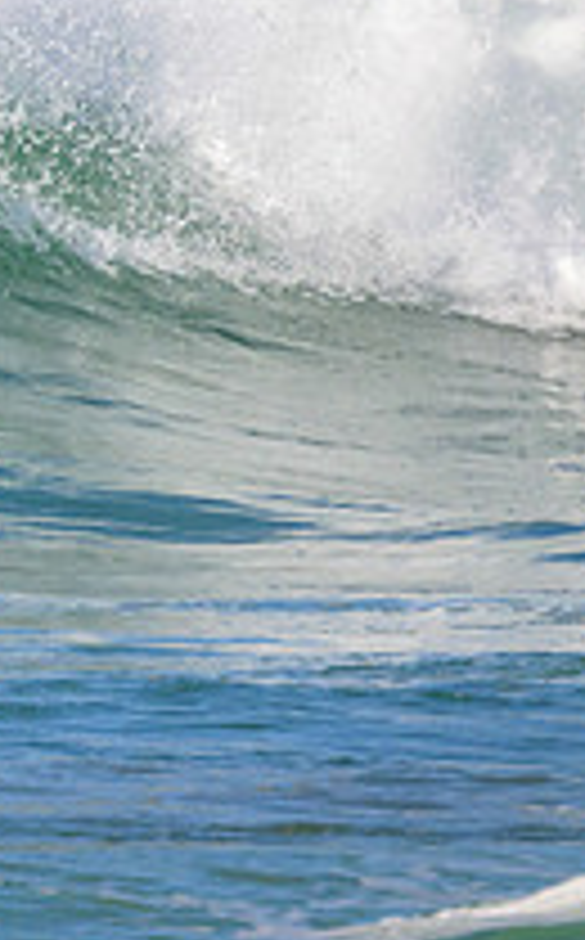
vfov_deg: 0.9
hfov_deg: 0.6
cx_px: -706
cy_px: 128
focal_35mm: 2268
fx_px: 58055
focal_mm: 800
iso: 1600
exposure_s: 1/2000
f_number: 11
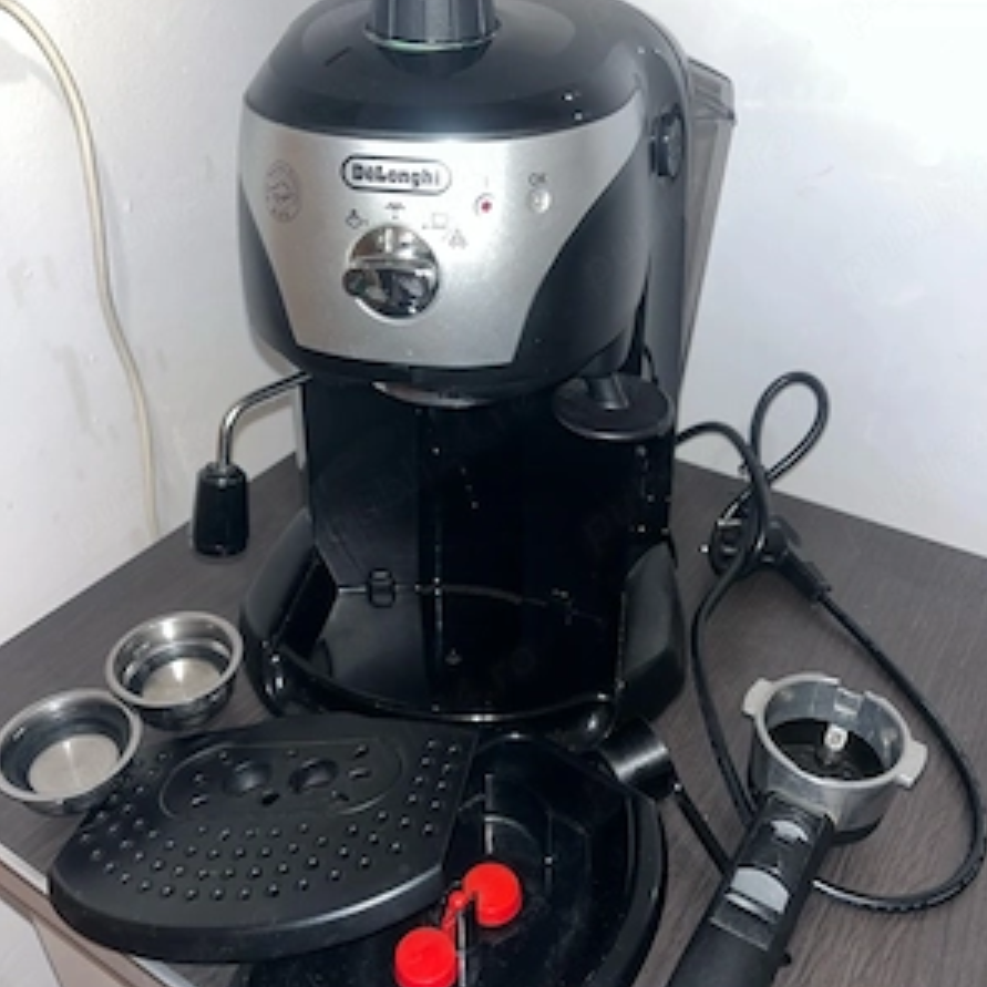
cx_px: 495
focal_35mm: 31
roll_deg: -0.3
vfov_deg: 52.5
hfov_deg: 52.5
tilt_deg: -35.8
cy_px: 505
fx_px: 1000
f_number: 1.6
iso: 40
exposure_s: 1/12
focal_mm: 5.1
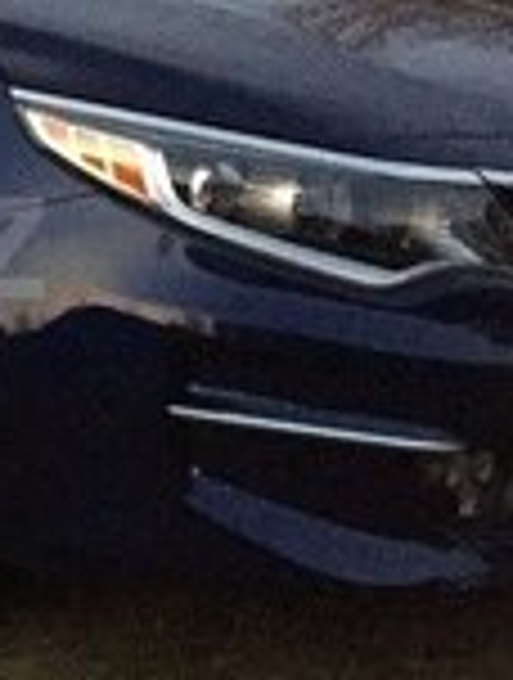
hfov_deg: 14.4
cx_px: -302
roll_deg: -2.2
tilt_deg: -8.6
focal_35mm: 95
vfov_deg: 20.6
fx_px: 1869
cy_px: 248
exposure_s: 1/17
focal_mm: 4.15
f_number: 2.2
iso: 400
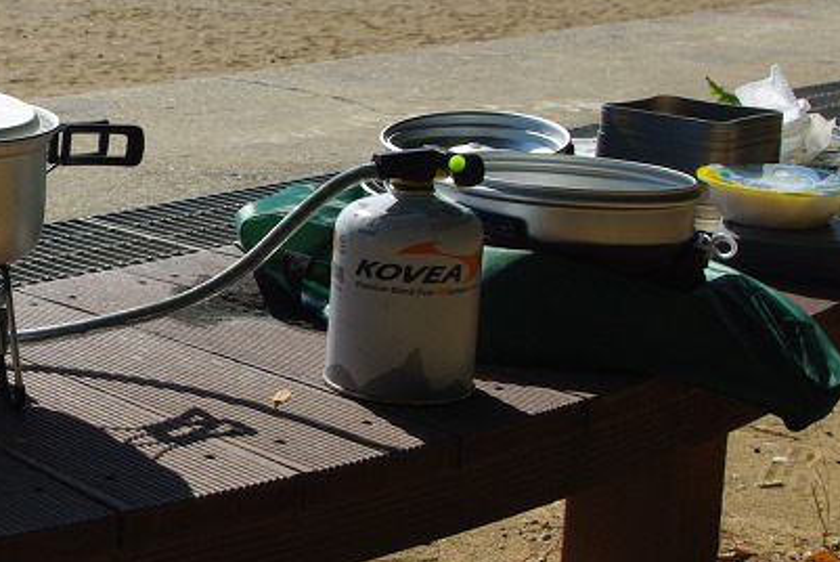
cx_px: -78
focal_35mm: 92
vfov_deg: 14.9
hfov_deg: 21.1
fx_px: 2148
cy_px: 211
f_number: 8
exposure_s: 1/500
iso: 200
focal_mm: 24.38
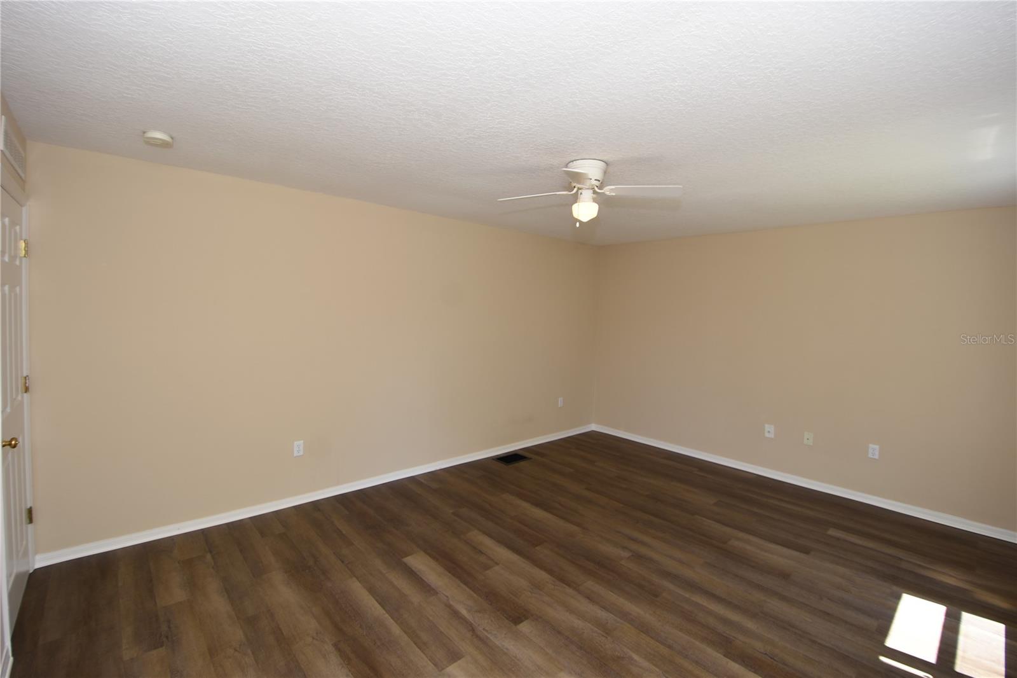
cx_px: 508
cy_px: 339
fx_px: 424
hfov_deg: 100.4
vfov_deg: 77.3
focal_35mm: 15
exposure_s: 1/60
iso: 100
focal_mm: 10
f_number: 4
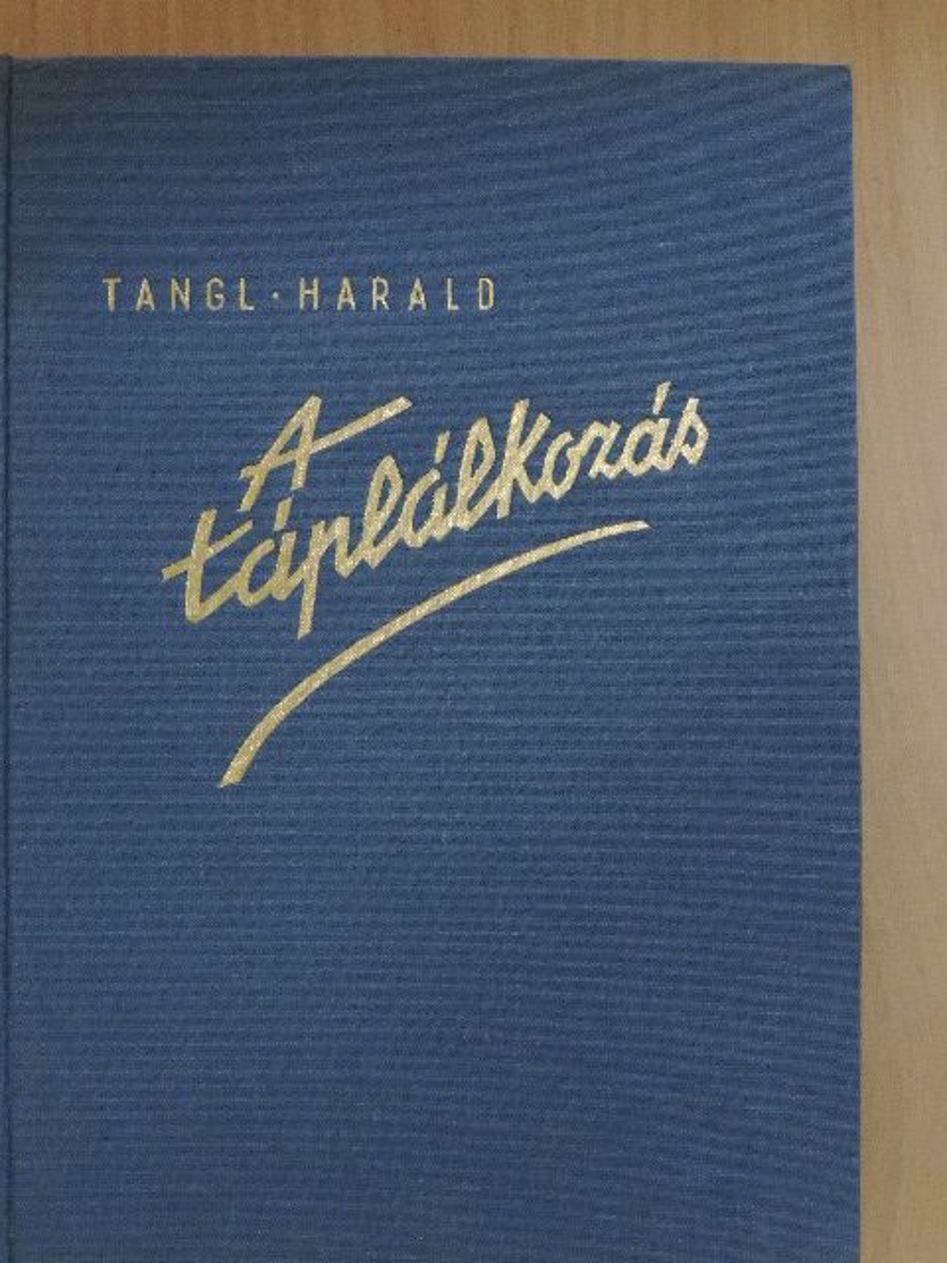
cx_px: 474
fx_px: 2189
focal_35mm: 60
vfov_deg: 32.2
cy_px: 632
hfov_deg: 24.4
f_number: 3.7
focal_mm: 10.7
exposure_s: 1/100
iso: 1600
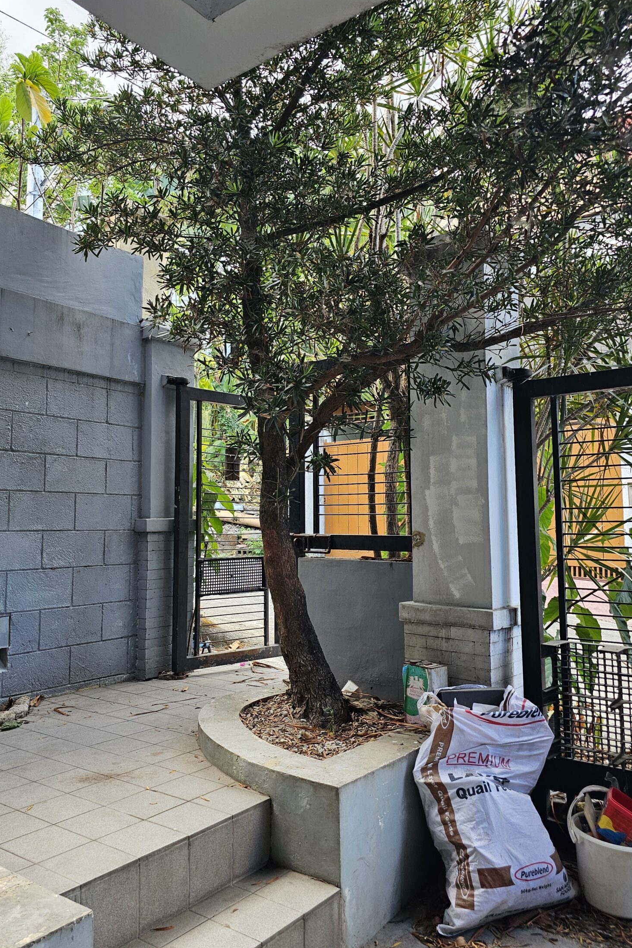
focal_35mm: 28
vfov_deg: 65.4
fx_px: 737
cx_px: 262
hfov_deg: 46.2
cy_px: 445
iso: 50
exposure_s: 1/120
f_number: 1.7
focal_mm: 6.3
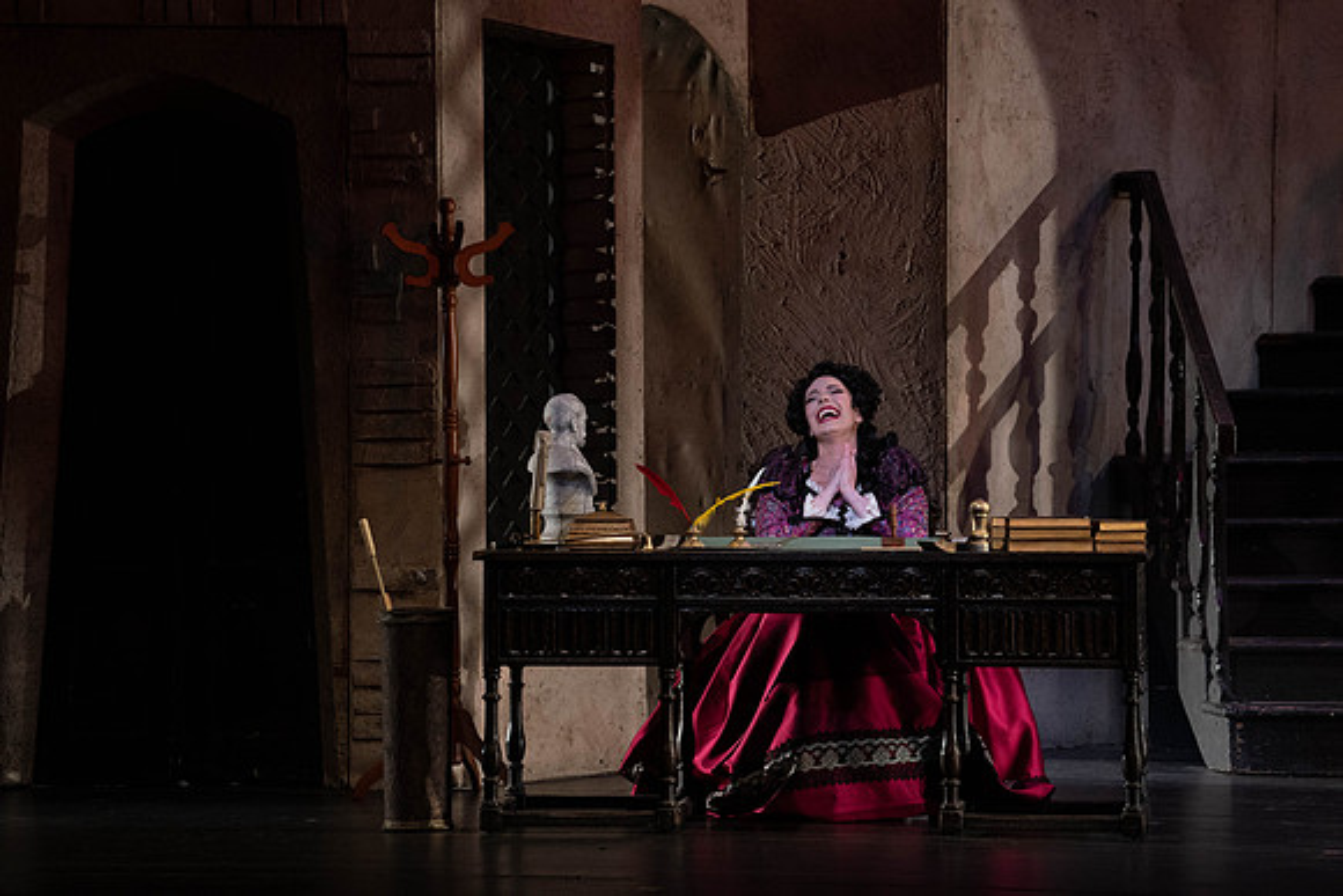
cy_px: 448
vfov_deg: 6.9
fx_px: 7463
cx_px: 672
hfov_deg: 10.3
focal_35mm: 200
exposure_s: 1/250
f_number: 7.1
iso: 3200
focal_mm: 200
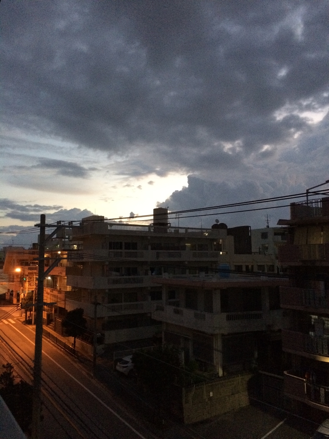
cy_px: 220
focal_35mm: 29
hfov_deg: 48.2
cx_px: 164
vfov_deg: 61.7
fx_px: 367
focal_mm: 4.15
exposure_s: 1/15
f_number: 2.2
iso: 400
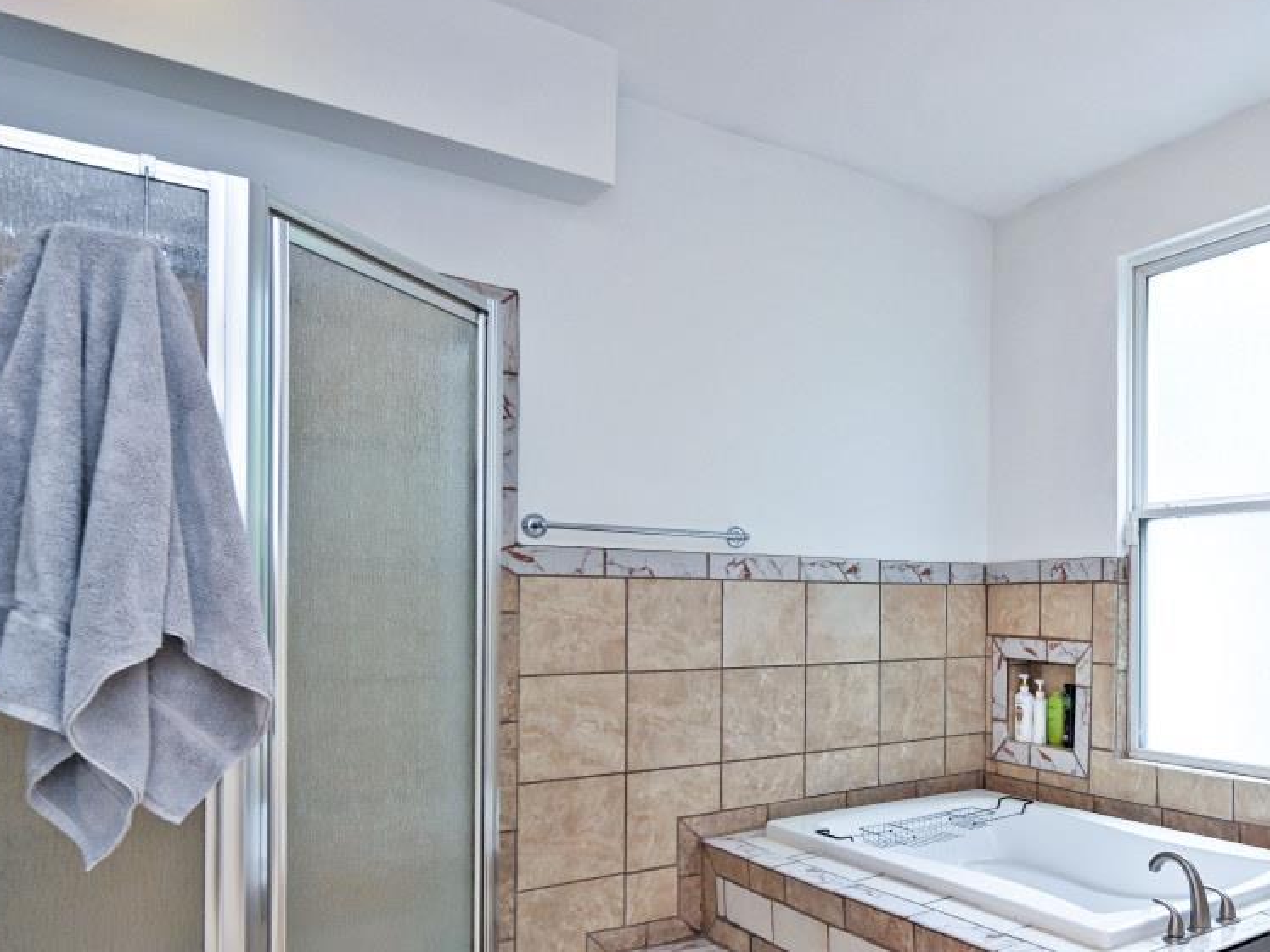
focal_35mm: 27
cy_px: 606
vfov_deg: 50.7
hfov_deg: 59.6
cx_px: 1036
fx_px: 991
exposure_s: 1/80
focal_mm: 14
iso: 200
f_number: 4.5
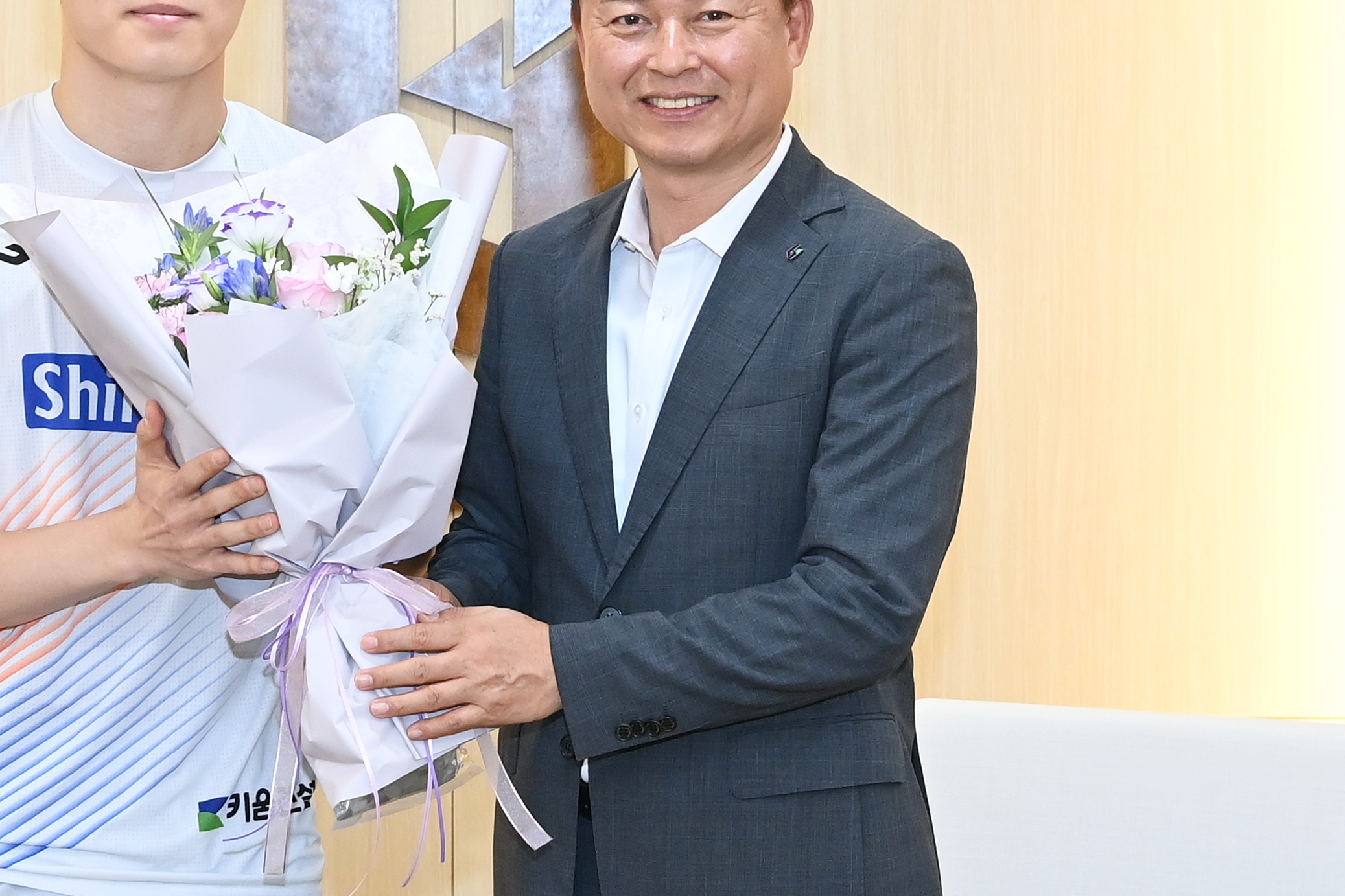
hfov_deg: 17.9
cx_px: 453
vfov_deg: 12.0
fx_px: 4259
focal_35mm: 114
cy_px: 214
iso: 2500
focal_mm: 46
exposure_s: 1/160
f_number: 6.3
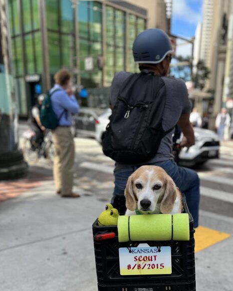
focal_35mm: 35
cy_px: 199
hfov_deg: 41.9
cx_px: 146
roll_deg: -1.1
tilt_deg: -14.8
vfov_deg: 50.4
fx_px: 302
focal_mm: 5.7
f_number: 1.5
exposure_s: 1/700
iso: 50
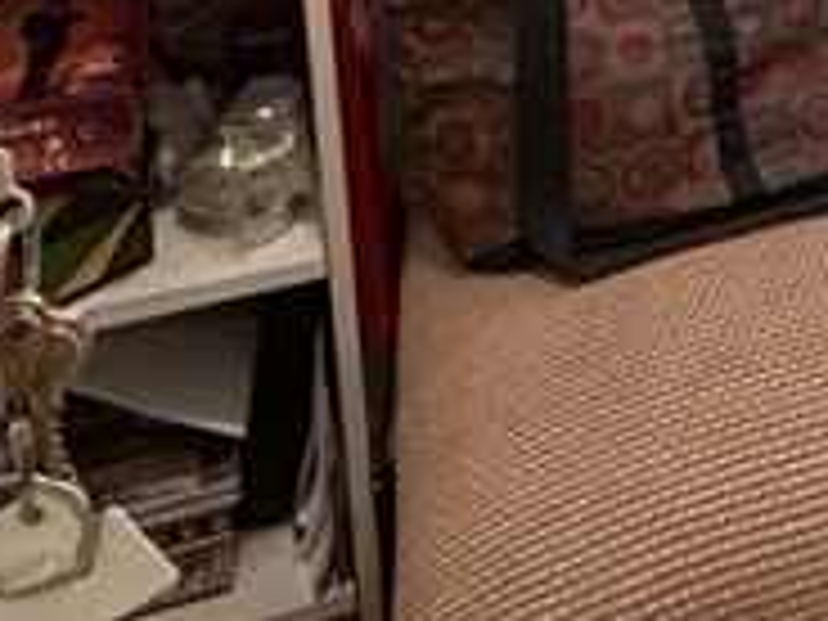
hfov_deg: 22.6
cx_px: 1048
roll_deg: -1.6
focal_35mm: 78
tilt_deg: -12.8
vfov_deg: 16.1
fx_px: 1866
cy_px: -477
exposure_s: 1/60
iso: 400
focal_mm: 2.22
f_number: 2.2
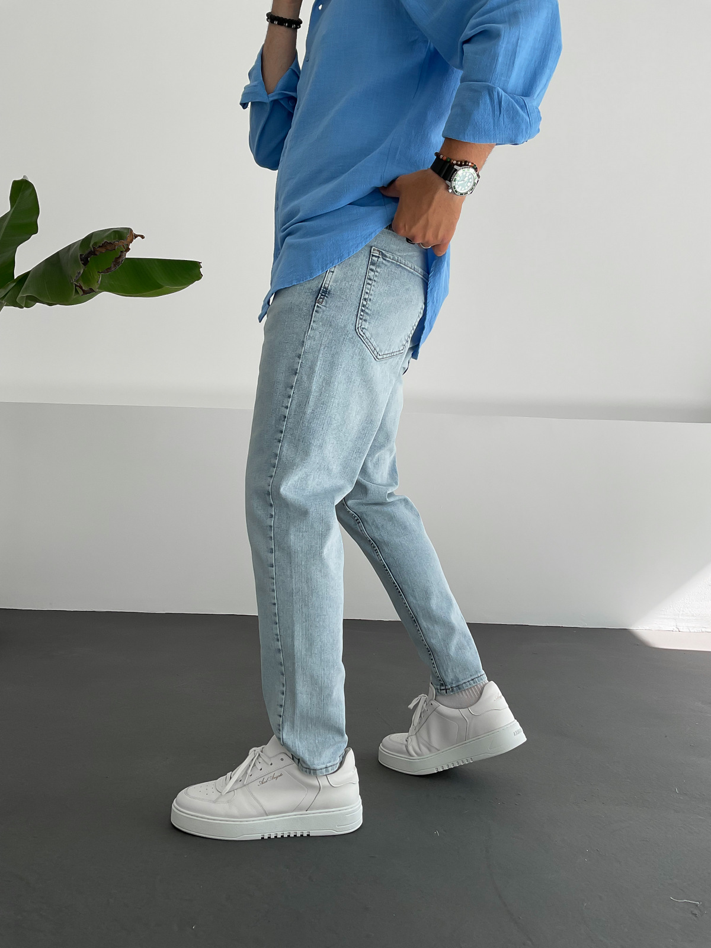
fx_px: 794
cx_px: 356
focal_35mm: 29
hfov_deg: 48.2
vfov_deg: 61.7
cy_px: 474
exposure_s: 1/320
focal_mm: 3
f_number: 1.8
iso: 16
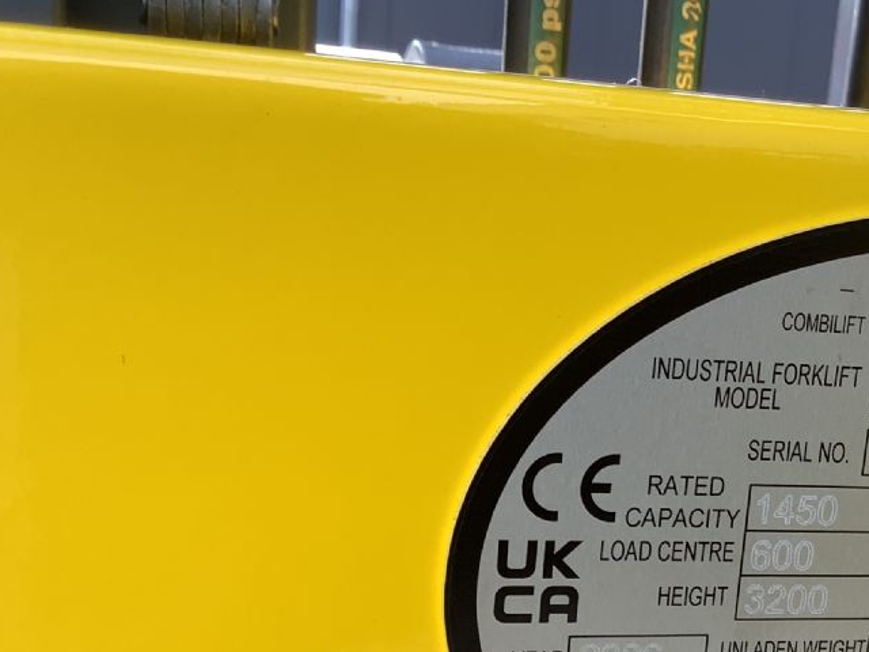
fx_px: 1556
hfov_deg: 30.6
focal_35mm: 62
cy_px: 606
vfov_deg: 23.0
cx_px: 656
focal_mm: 3.3
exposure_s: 1/155
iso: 25
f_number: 2.4
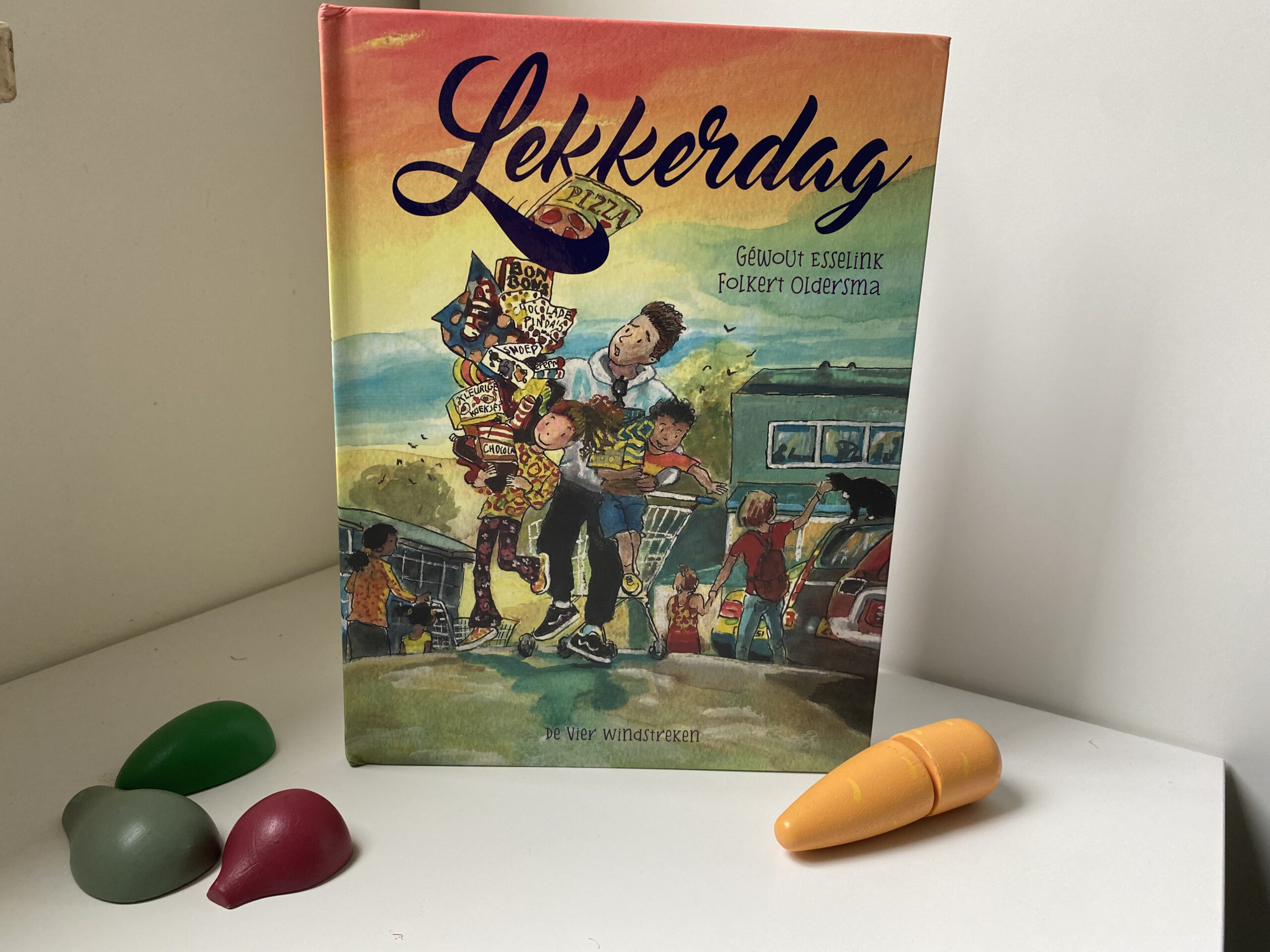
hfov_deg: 67.3
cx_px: 635
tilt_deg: -14.3
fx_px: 954
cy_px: 476
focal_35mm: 26
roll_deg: -3.4
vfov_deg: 53.1
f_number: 1.8
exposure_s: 1/121
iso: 125
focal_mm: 4.25
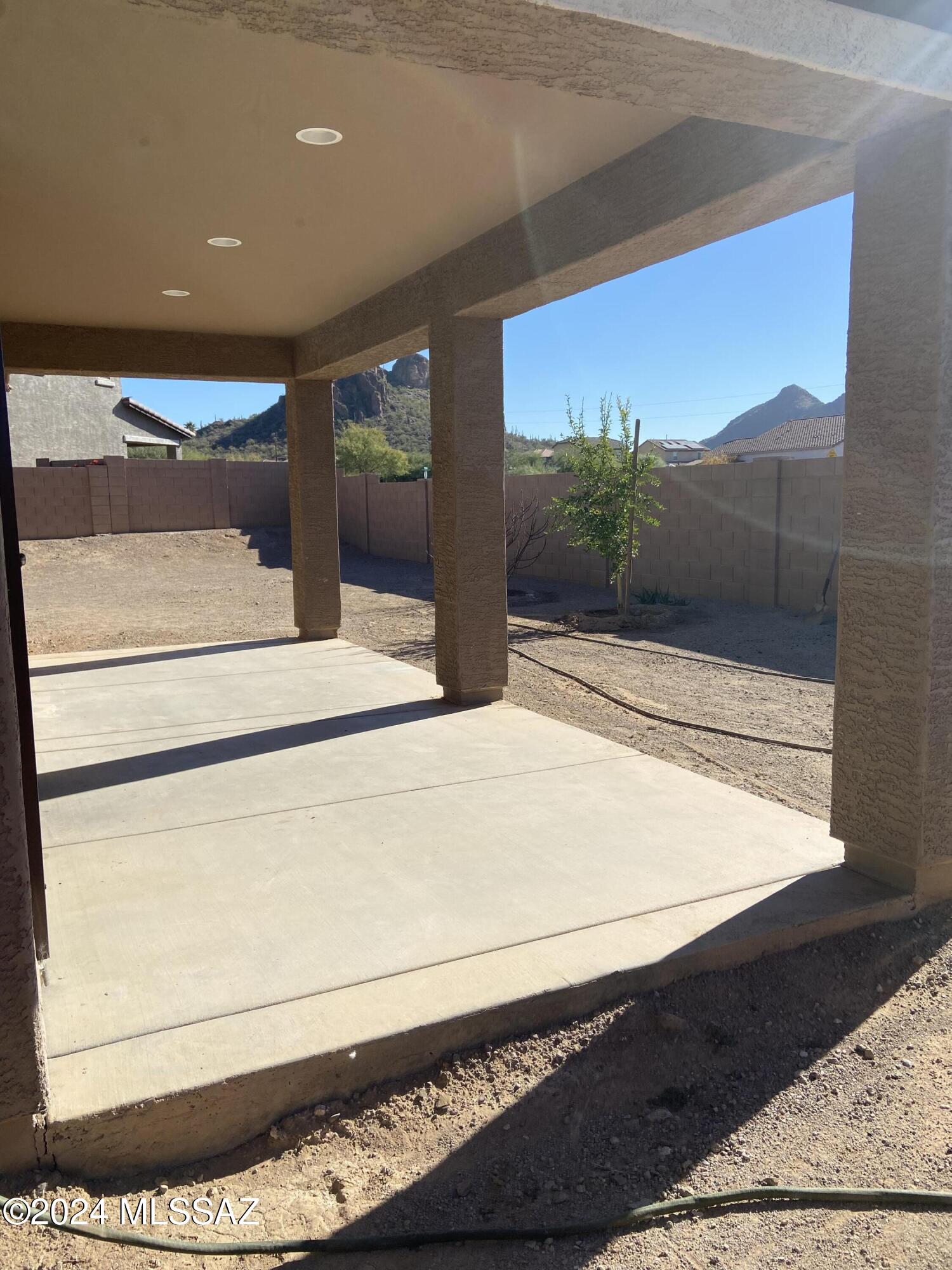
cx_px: 476
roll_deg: +0.6
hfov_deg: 53.1
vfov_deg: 67.3
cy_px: 635
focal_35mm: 26
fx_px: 953
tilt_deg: -7.5
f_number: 1.8
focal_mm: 4.25
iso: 32
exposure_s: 1/3497
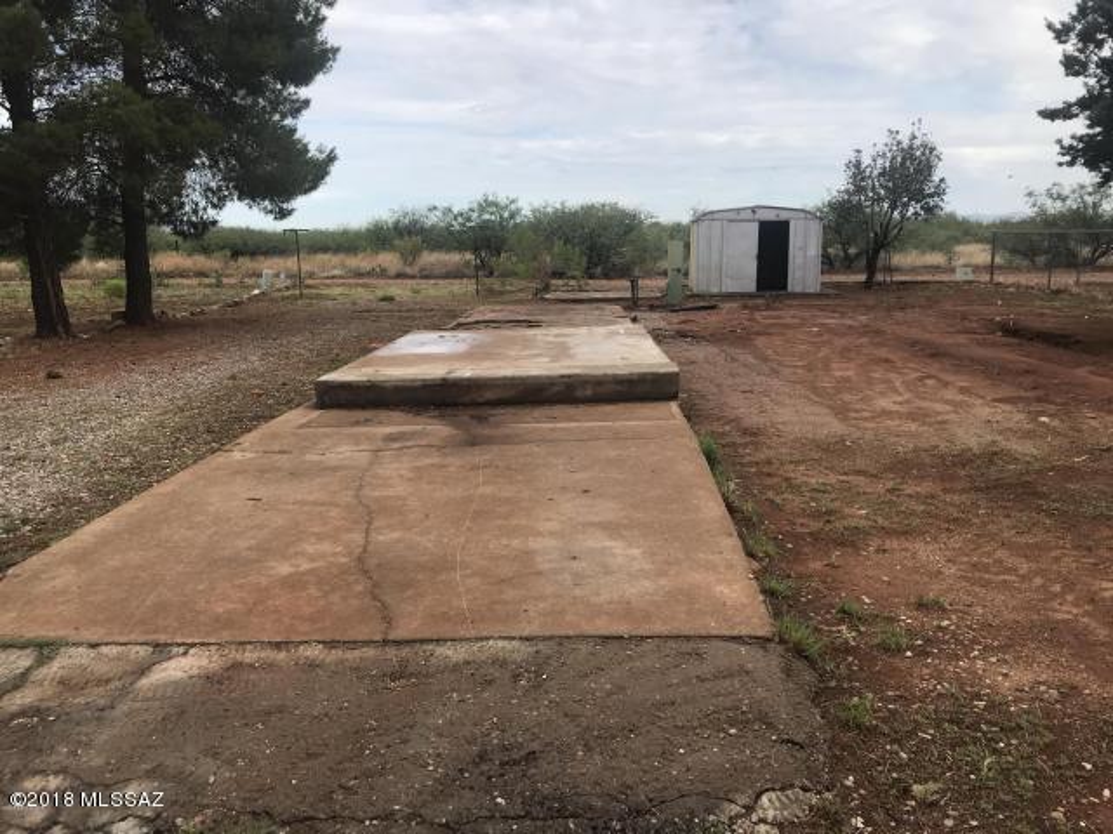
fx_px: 900
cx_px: 556
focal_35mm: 28
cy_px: 417
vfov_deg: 49.7
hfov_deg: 63.4
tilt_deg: -11.4
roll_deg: +1.3
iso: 20
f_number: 1.8
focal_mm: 3.99
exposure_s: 1/1227
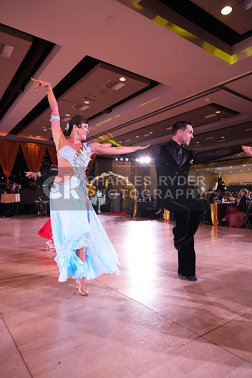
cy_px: 189
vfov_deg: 73.7
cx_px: 126
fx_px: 252
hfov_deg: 53.2
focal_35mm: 24
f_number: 5
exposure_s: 1/400
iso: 6400
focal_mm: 24
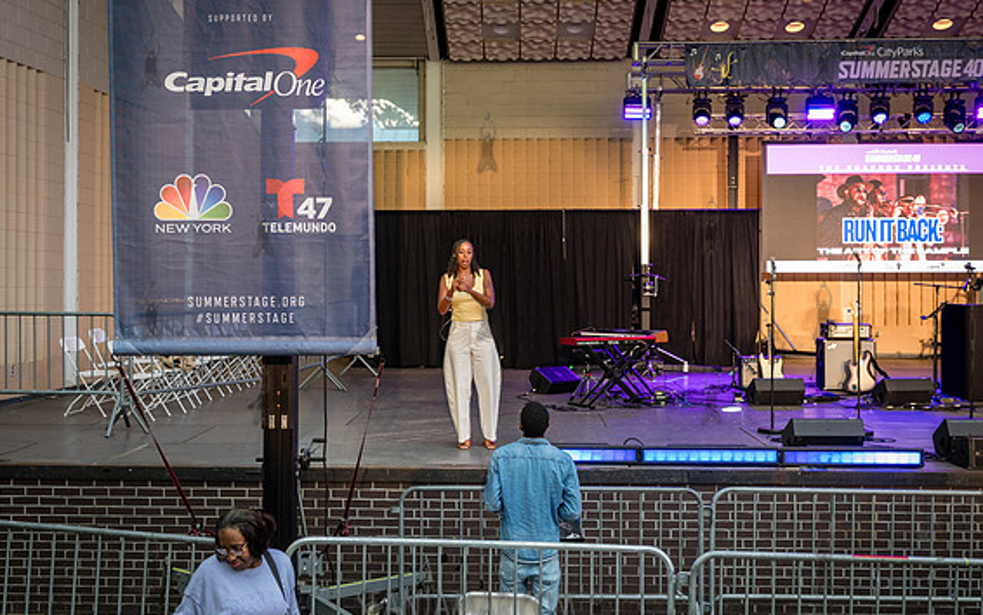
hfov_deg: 44.3
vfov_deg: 28.6
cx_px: 466
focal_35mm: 45
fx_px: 1206
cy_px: 276
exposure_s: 1/160
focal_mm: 35
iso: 1000
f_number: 4.5
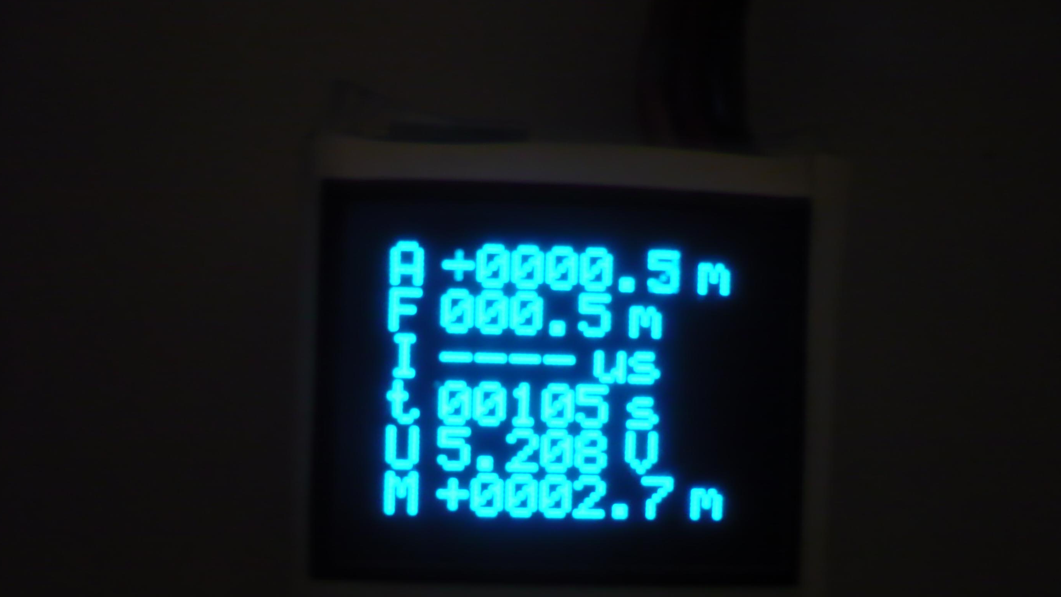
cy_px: 372
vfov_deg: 30.3
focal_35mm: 39
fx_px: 1097
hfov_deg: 51.6
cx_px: 532
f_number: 2.8
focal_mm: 5.8
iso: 200
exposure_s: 1/20
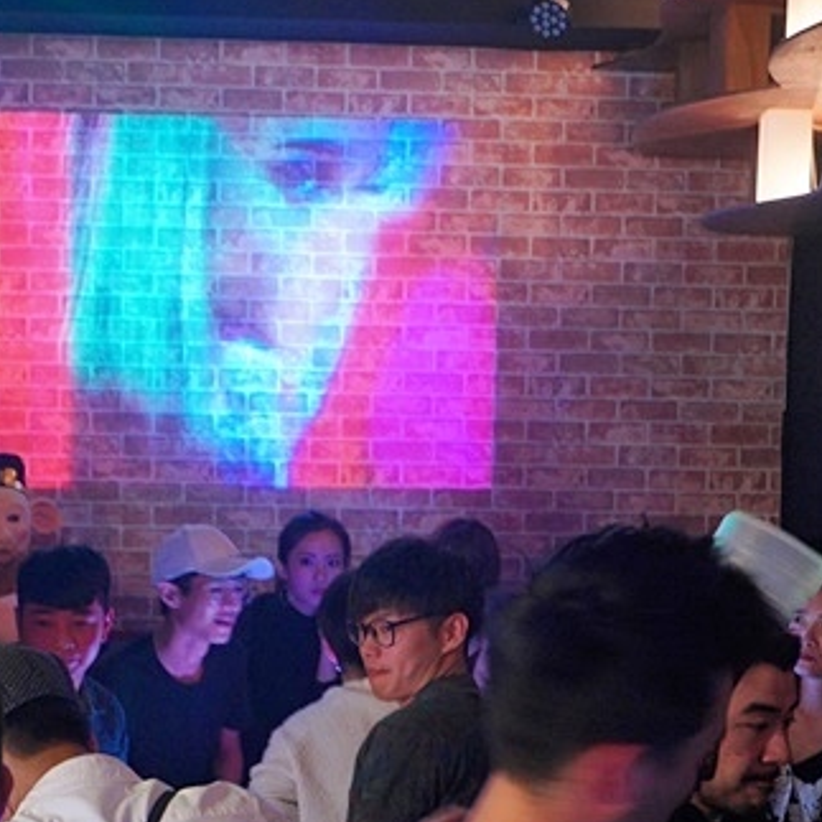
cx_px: 328
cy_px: 480
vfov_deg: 28.1
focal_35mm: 61
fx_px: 1639
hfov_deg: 28.1
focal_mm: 29
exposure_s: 1/15
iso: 2000
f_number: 4
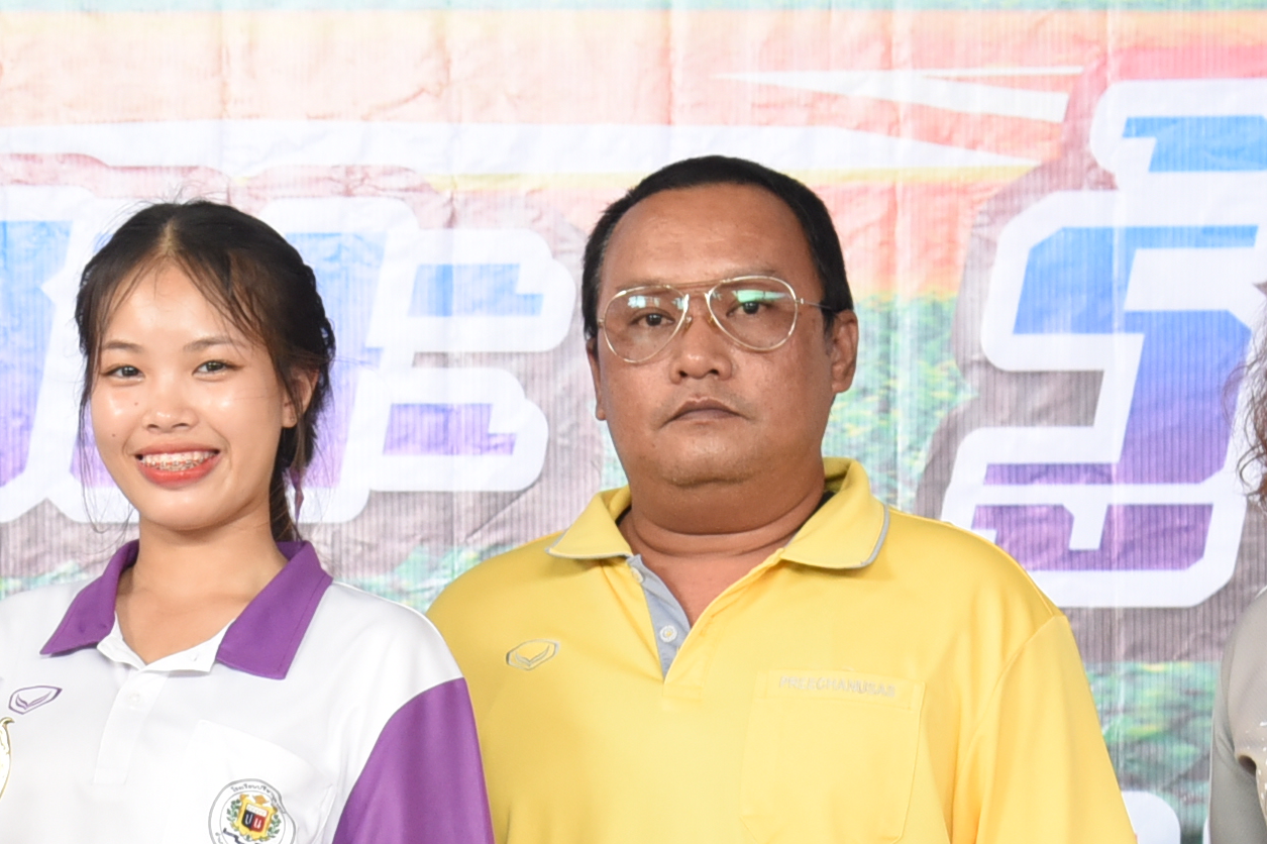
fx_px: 6579
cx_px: -160
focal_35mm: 187
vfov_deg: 7.3
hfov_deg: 10.8
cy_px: 1097
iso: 1100
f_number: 4
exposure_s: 1/60
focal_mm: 52
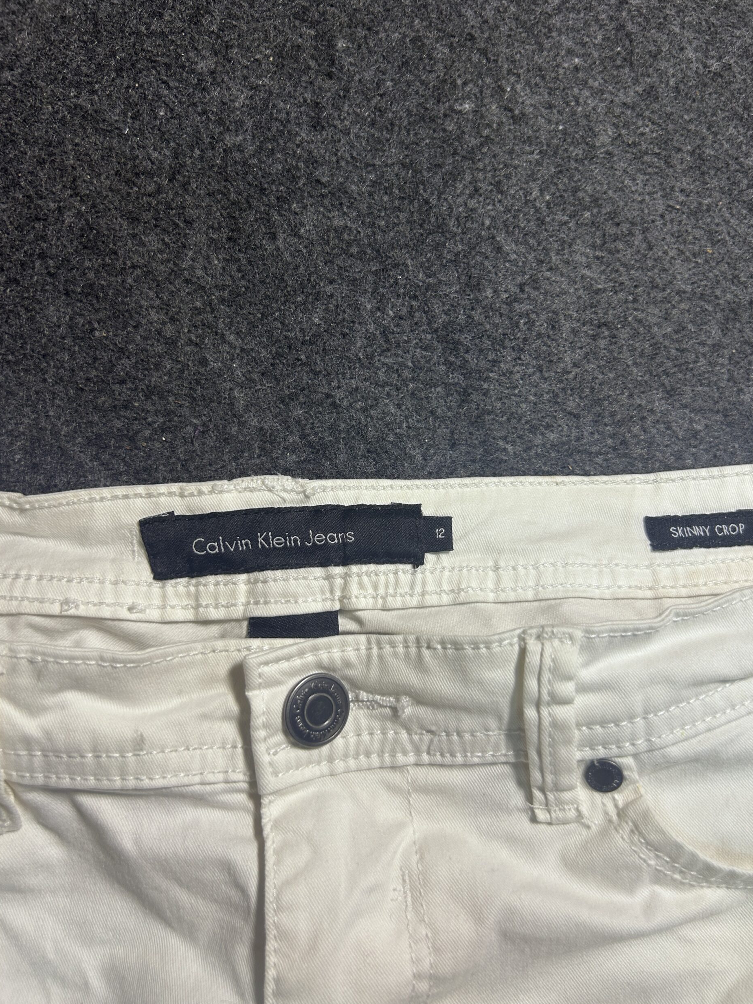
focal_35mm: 27
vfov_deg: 65.3
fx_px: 783
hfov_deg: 51.4
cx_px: 383
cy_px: 493
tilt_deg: -49.1
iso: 80
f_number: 1.5
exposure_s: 1/100
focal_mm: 5.7
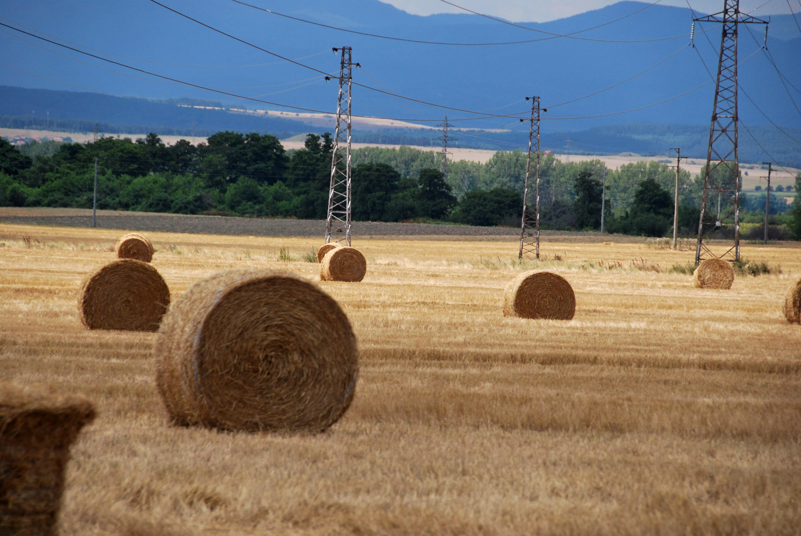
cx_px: 400
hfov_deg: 10.1
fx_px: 4511
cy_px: 268
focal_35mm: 202
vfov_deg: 6.8
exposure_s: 1/1000
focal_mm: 135
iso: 200
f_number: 5.6
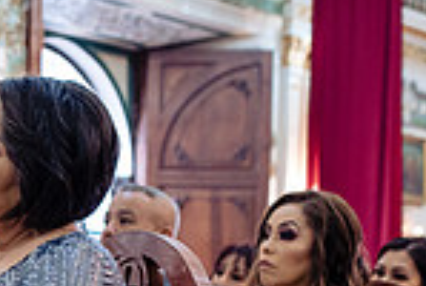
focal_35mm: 136
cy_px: 233
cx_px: -172
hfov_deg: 14.3
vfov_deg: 10.1
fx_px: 1613
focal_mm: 35
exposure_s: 1/80
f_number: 3.2
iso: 1600
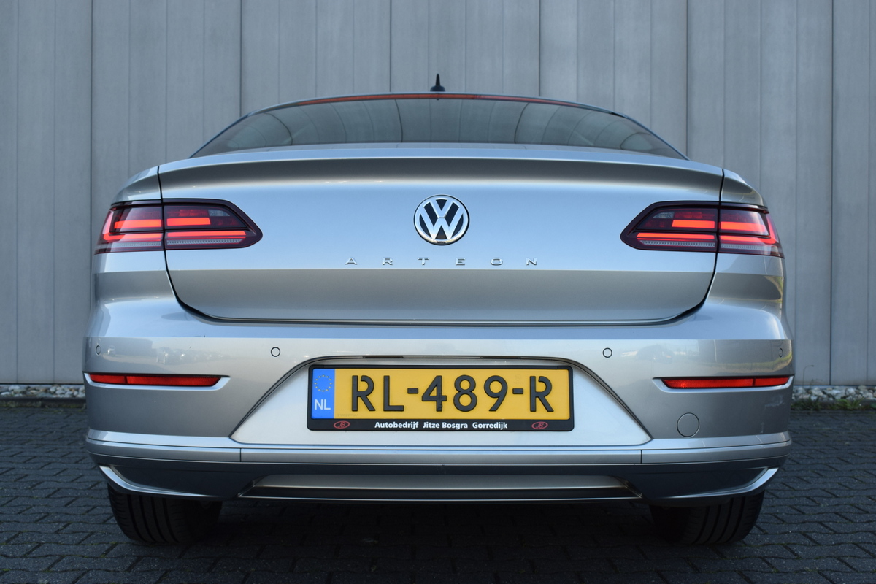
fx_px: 1058
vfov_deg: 30.8
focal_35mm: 44
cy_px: 292
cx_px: 438
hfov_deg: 45.0
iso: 400
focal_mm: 29
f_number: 8
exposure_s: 1/250
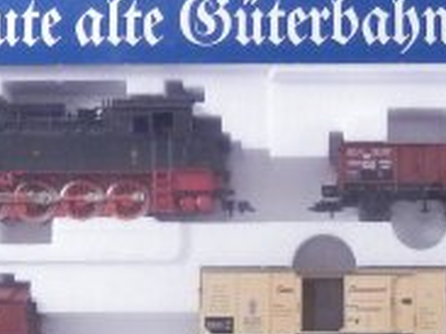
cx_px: 368
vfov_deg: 11.3
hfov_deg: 15.0
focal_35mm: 131
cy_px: 193
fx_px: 1687
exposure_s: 1/160
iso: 800
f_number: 3.7
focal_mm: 7.3
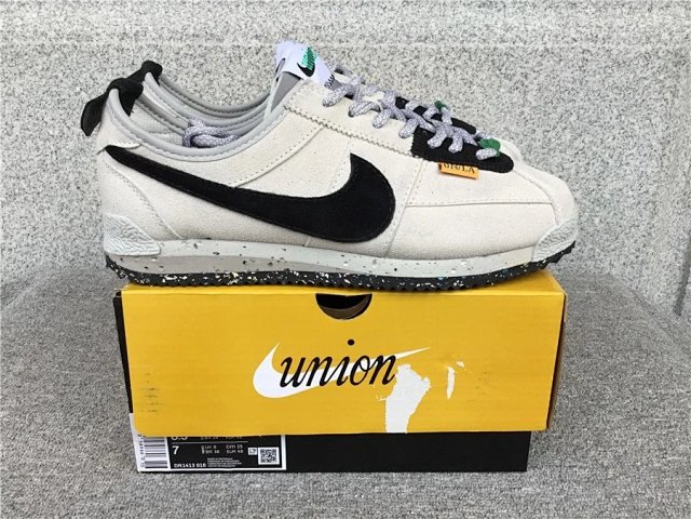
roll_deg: -0.1
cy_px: 260
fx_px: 619
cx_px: 346
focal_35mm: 31
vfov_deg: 45.4
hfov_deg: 58.4
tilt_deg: -21.1
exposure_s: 1/159
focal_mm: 3.3
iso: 25
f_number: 2.4
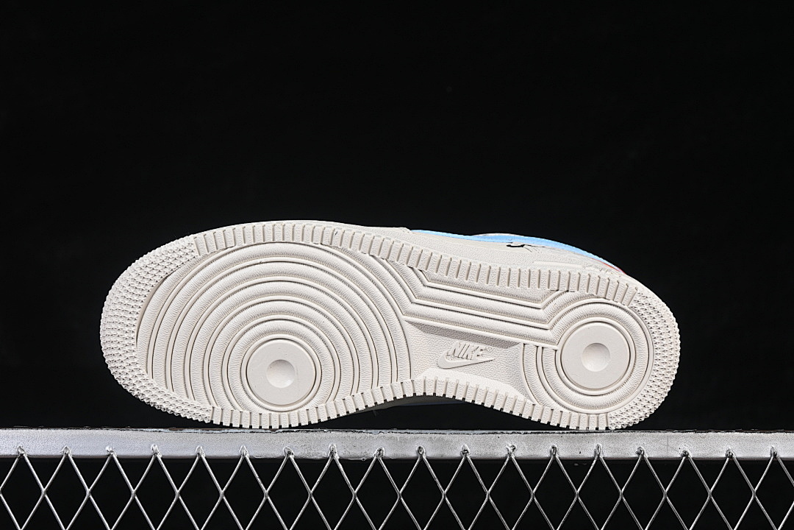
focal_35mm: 75
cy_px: 265
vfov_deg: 18.2
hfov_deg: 27.0
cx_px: 397
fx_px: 1654
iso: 160
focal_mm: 50
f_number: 8
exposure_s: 1/80
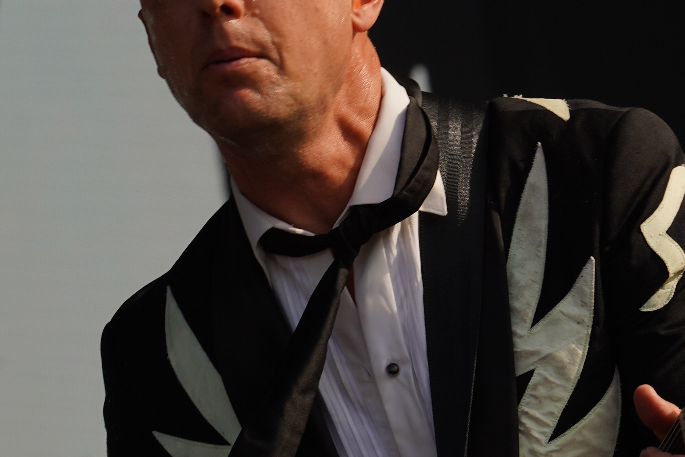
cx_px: 597
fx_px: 5347
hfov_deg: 7.3
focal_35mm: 281
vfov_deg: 4.9
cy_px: 331
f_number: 7.1
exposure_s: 1/400
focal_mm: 105
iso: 100
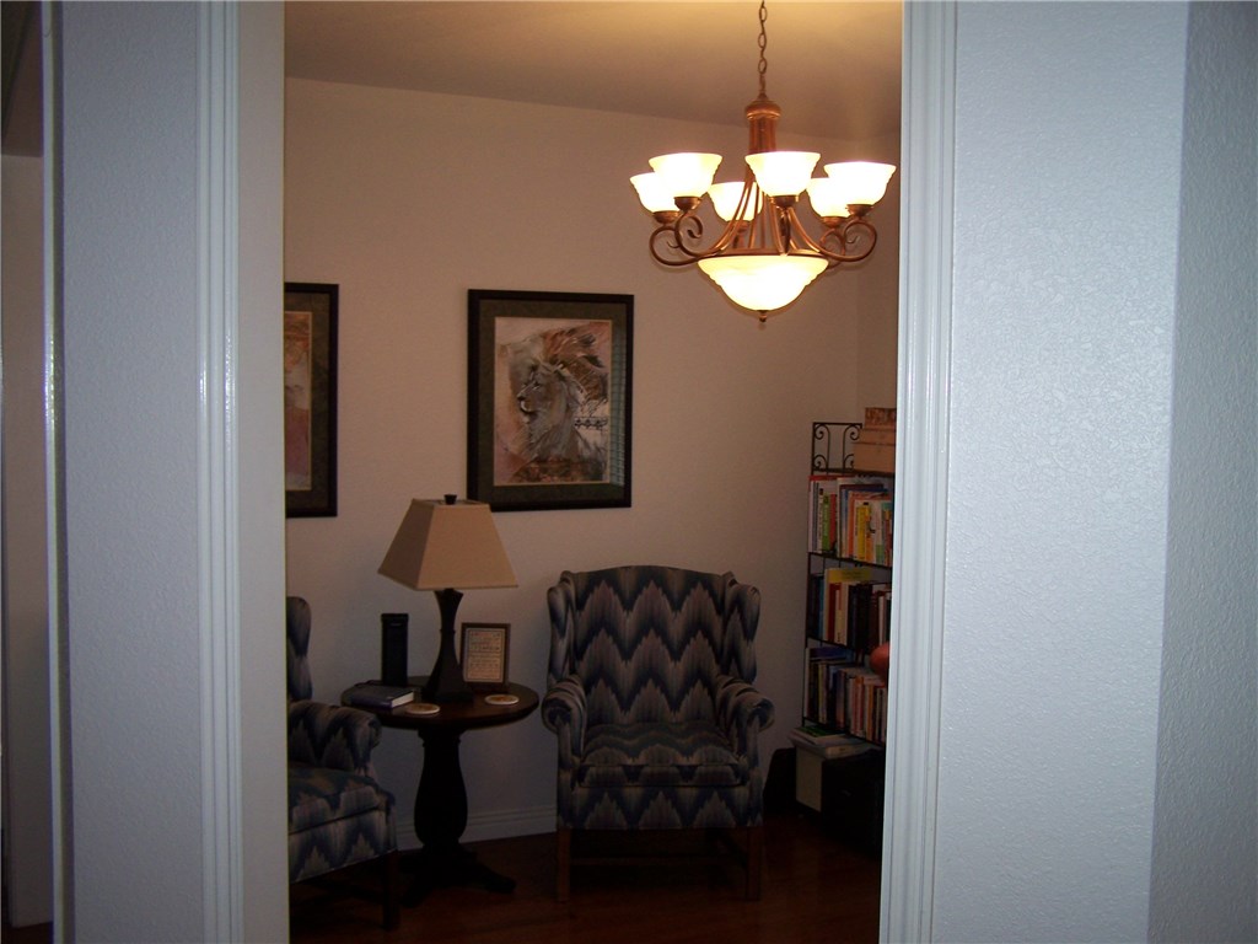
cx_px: 629
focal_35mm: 38
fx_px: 1381
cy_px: 472
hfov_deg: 49.0
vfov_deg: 37.7
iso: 80
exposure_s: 1/60
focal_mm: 6.3
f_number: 2.8
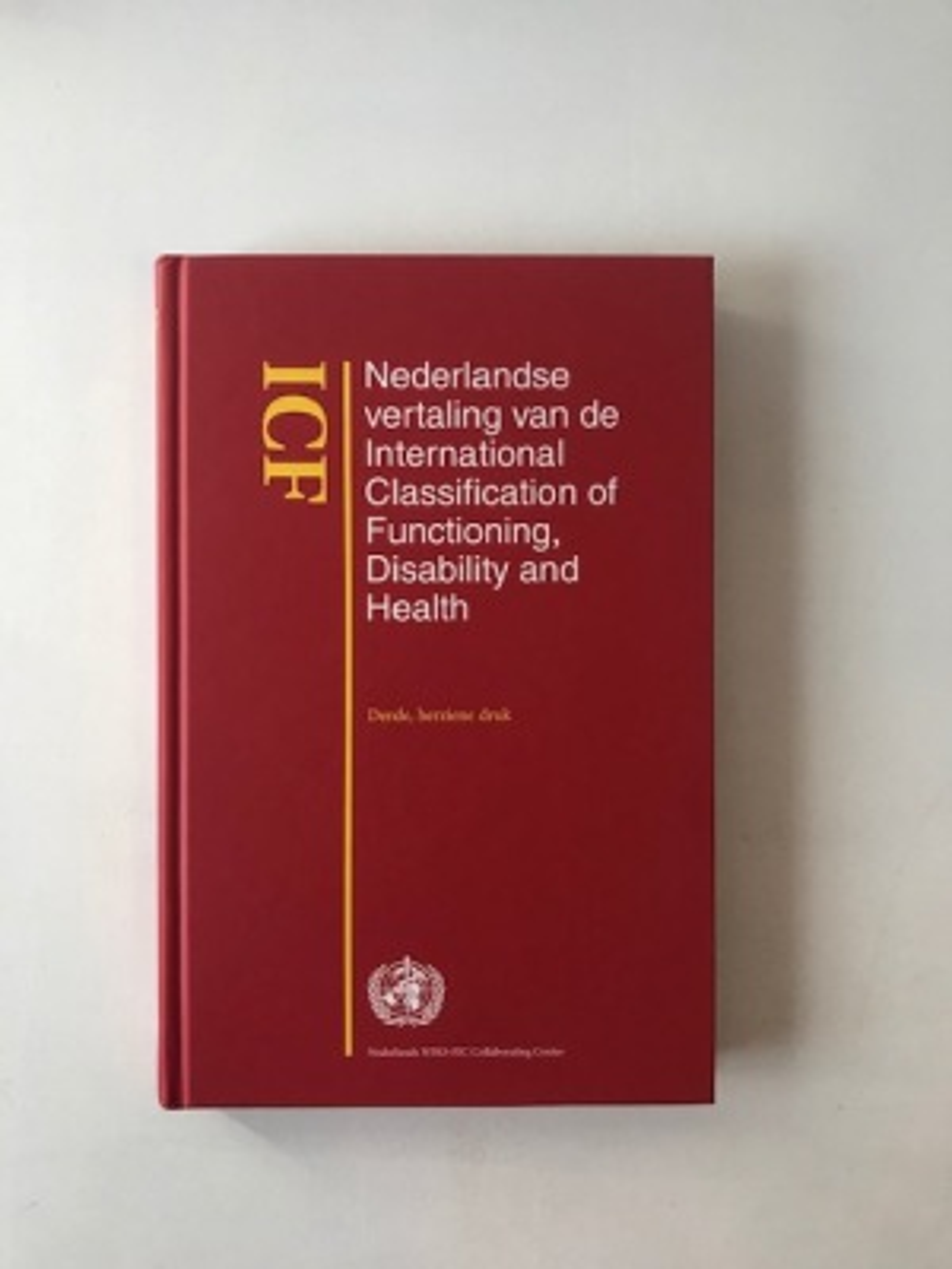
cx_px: 476
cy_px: 634
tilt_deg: -89.0
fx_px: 1027
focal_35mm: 28
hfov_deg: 49.7
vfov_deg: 63.4
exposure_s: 1/33
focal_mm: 3.99
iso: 20
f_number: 1.8
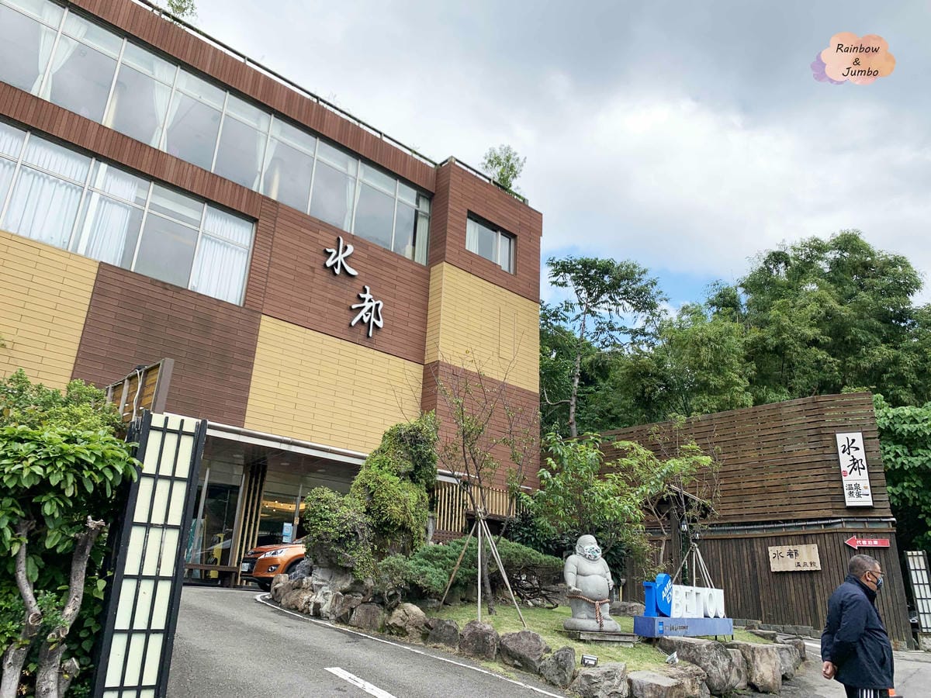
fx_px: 699
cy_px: 349
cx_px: 466
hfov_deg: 67.3
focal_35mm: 26
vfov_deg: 53.1
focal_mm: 4.25
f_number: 1.8
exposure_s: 1/1124
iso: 25
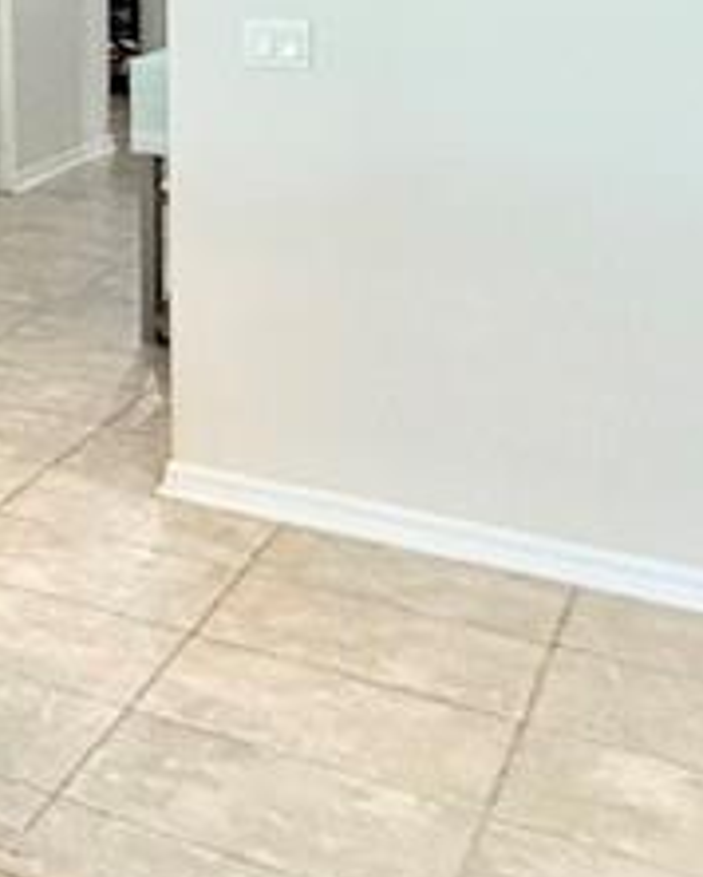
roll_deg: +1.1
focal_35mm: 63
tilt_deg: -0.9
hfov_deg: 12.7
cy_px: -79
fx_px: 1636
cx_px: -1240
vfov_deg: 27.5
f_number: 2.2
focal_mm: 2.22
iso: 320
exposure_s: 1/120
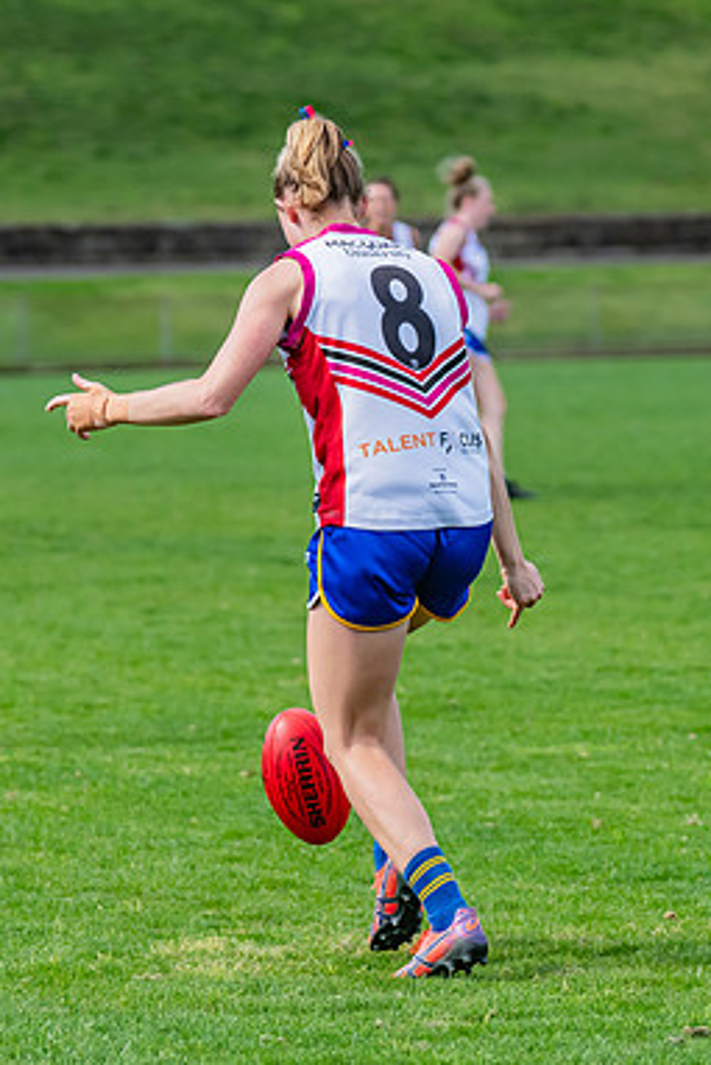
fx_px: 9145
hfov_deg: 4.5
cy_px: 537
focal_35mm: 309
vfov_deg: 6.7
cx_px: 349
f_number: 5.6
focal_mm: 170
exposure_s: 1/1600
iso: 800
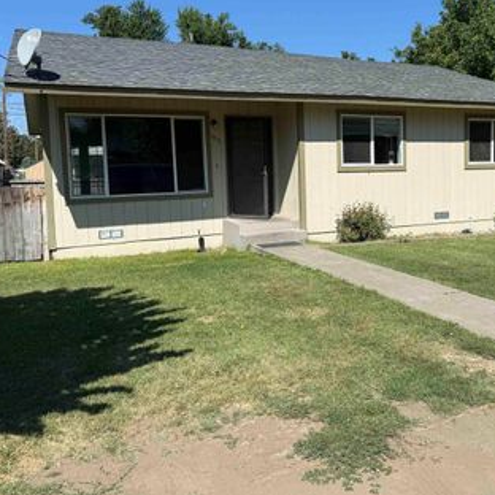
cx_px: 357
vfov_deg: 48.3
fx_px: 550
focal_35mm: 34
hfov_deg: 47.1
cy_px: 207
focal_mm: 6.76
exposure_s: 1/5319
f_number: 1.78
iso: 80
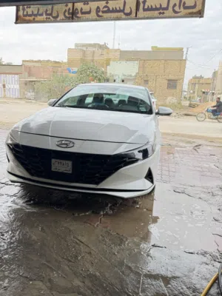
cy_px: 148
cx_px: 111
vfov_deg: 71.6
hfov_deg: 56.8
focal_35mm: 24
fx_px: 205
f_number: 1.78
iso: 80
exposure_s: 1/255
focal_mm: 6.76
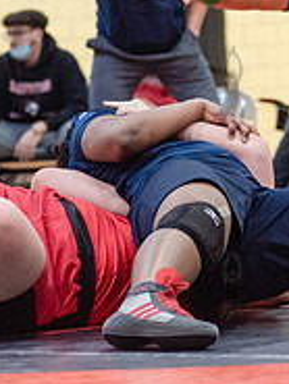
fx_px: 2680
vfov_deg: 8.2
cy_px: 82
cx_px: 231
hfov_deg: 6.2
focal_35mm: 241
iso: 4000
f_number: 3.5
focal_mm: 80
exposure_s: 1/320
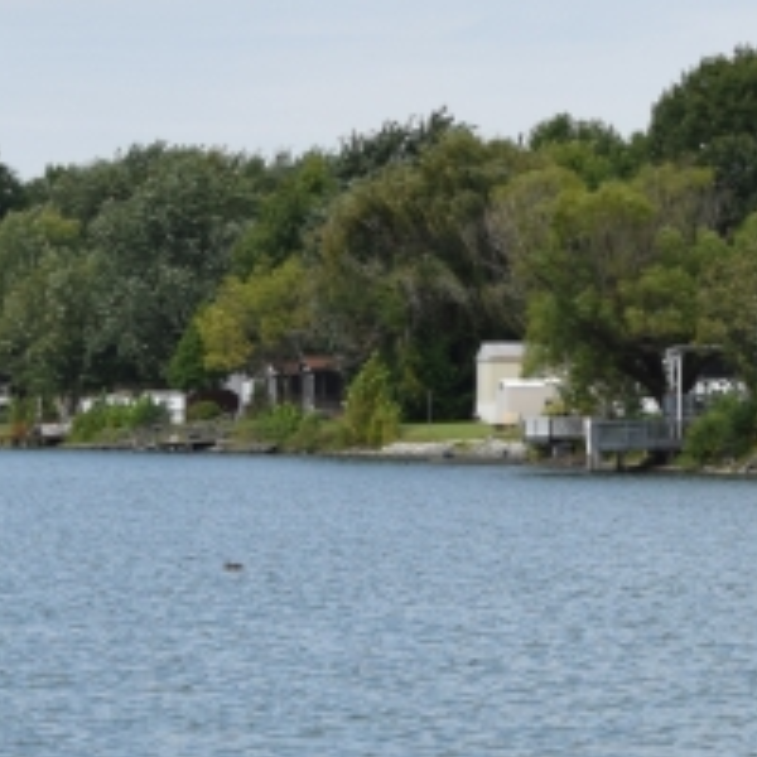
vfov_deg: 6.9
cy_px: 403
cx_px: 965
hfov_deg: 6.8
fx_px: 6309
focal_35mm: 255
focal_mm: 40
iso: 100
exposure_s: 1/200
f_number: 10
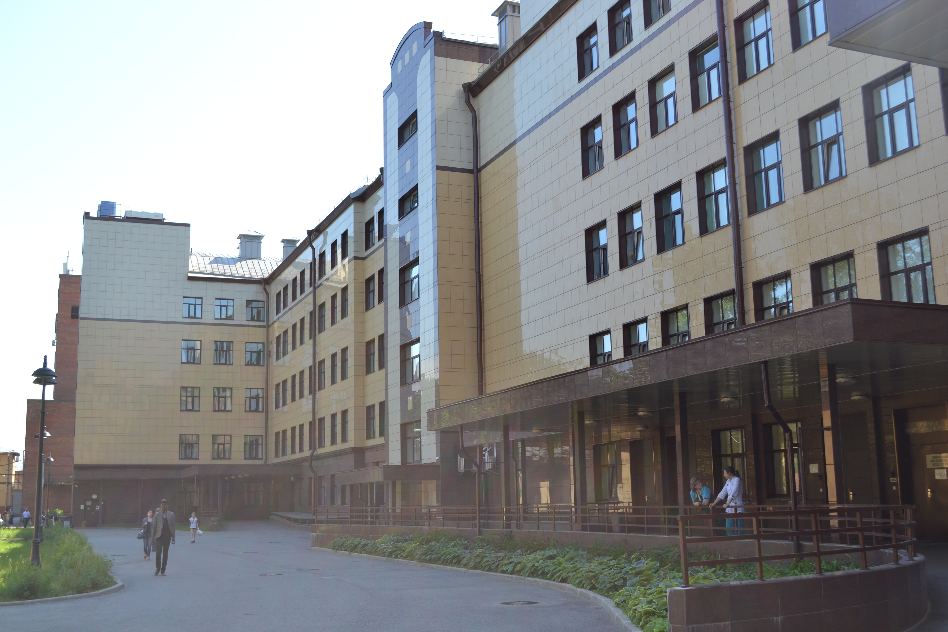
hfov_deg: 49.6
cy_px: 316
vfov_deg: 34.2
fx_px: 1027
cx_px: 474
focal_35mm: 39
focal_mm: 26
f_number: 5.6
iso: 100
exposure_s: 1/125
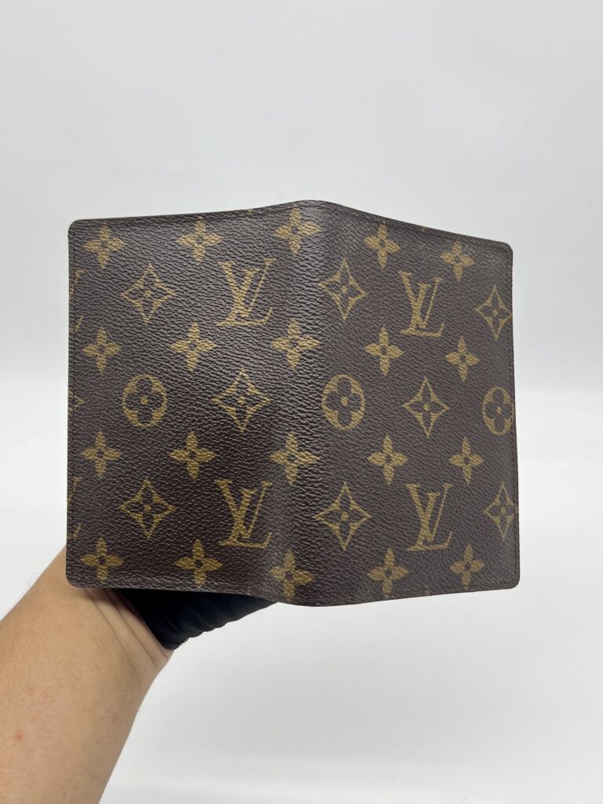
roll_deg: +1.1
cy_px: 402
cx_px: 302
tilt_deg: -29.0
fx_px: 604
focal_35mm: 26
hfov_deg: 53.1
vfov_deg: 67.3
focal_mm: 5.7
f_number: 1.5
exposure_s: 1/111
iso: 32
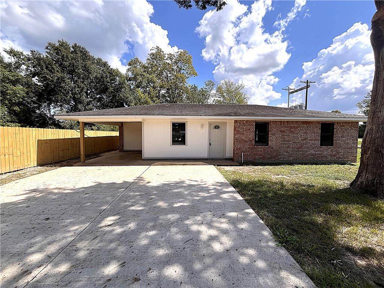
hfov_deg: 102.1
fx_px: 155
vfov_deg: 85.7
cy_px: 144
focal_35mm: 14
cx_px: 192
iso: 32
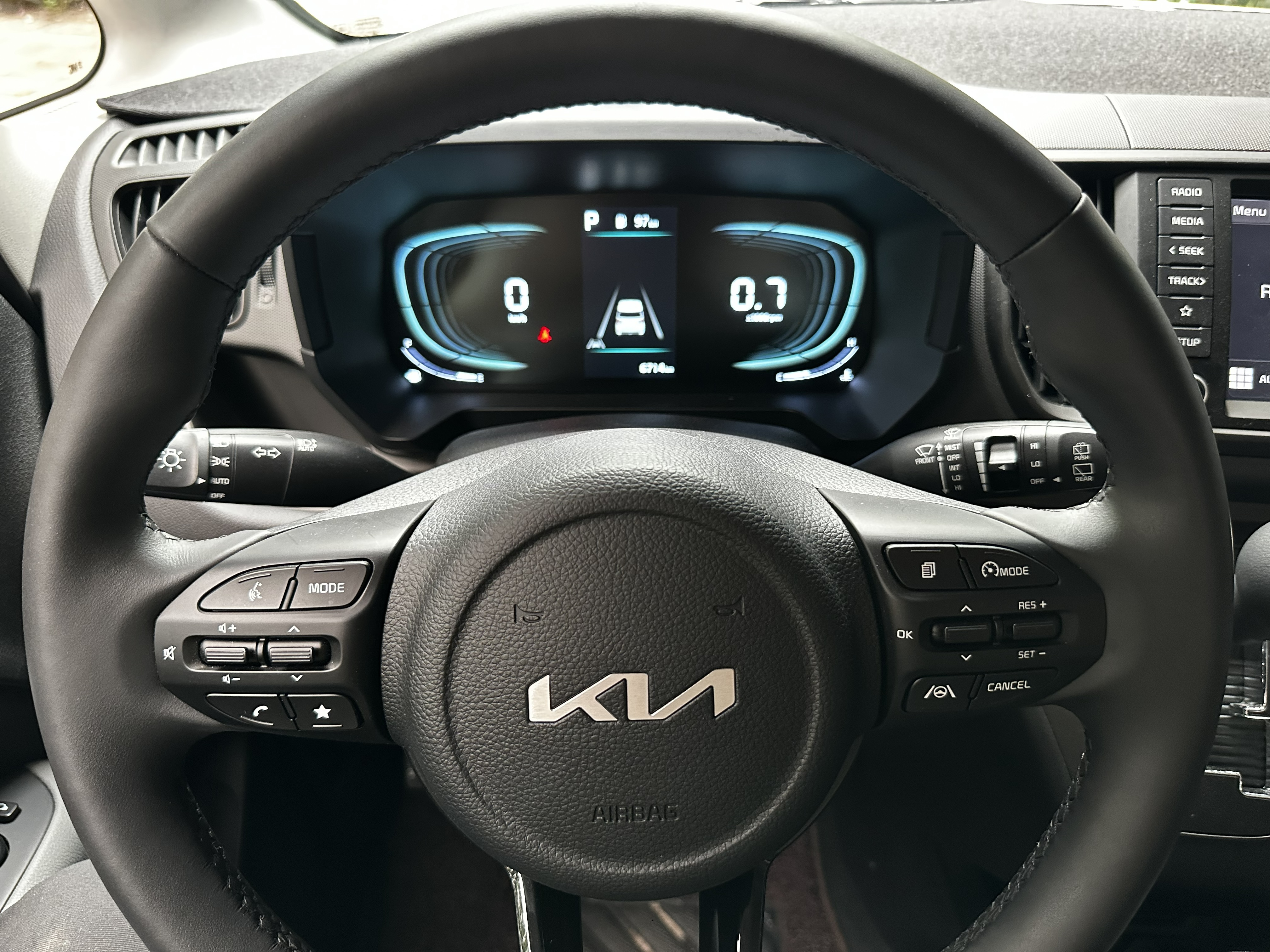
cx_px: 635
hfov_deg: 71.6
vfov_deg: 56.8
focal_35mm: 24
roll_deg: -5.4
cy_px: 476
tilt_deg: -36.7
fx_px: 881
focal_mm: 6.86
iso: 500
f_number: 1.78
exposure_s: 1/60
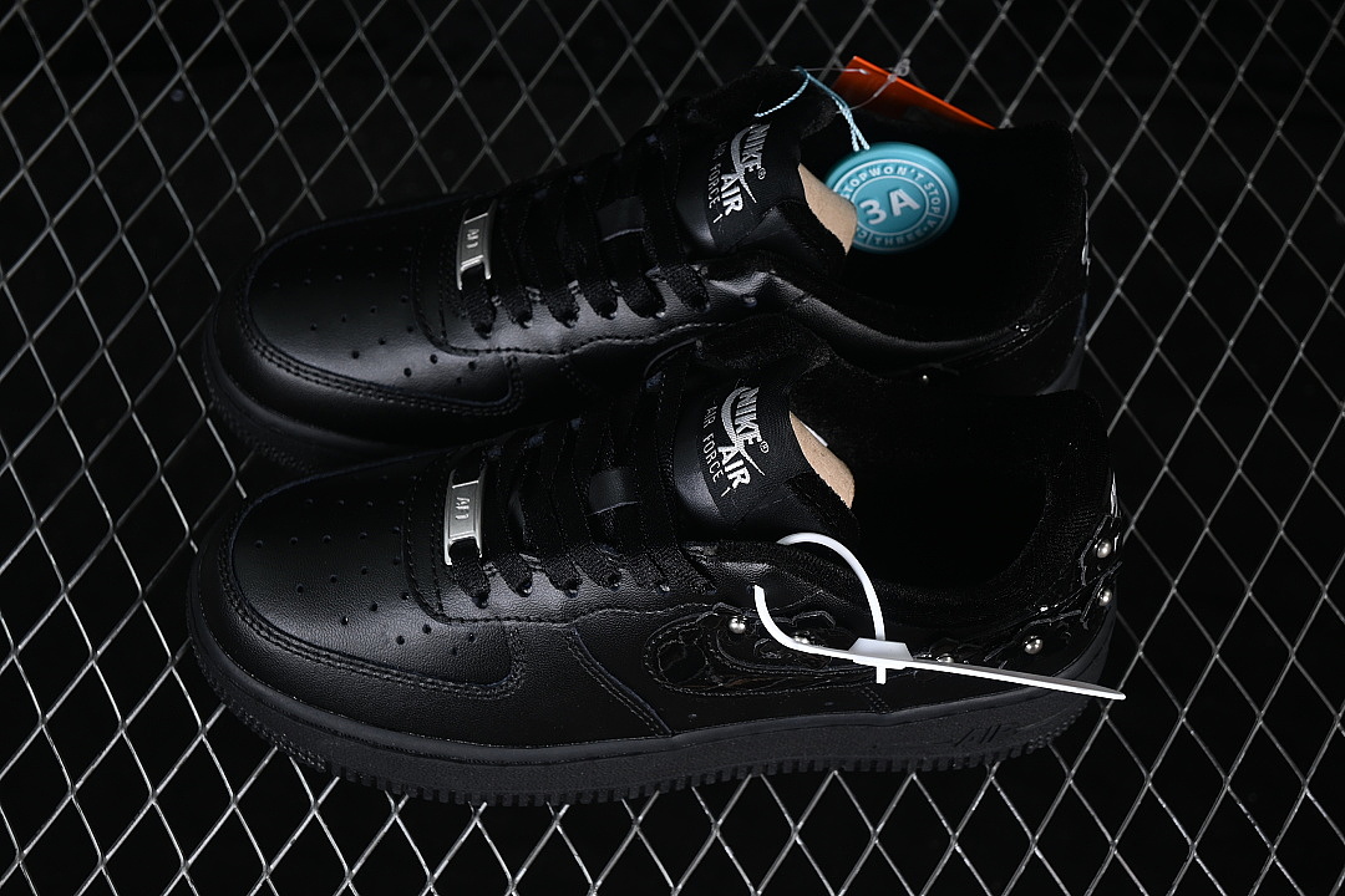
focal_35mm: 75
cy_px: 448
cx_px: 672
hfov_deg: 27.0
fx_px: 2802
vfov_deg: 18.2
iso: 160
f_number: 6.3
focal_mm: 50
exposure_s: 1/50
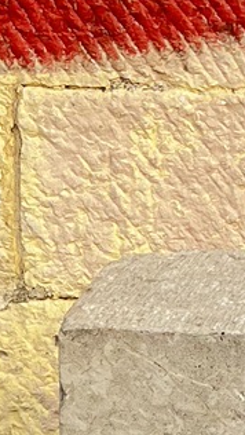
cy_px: -124
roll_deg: +0.2
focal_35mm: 179
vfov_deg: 11.7
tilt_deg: -8.3
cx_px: 486
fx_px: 2065
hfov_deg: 6.6
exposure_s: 1/1449
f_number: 1.5
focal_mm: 5.7
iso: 50
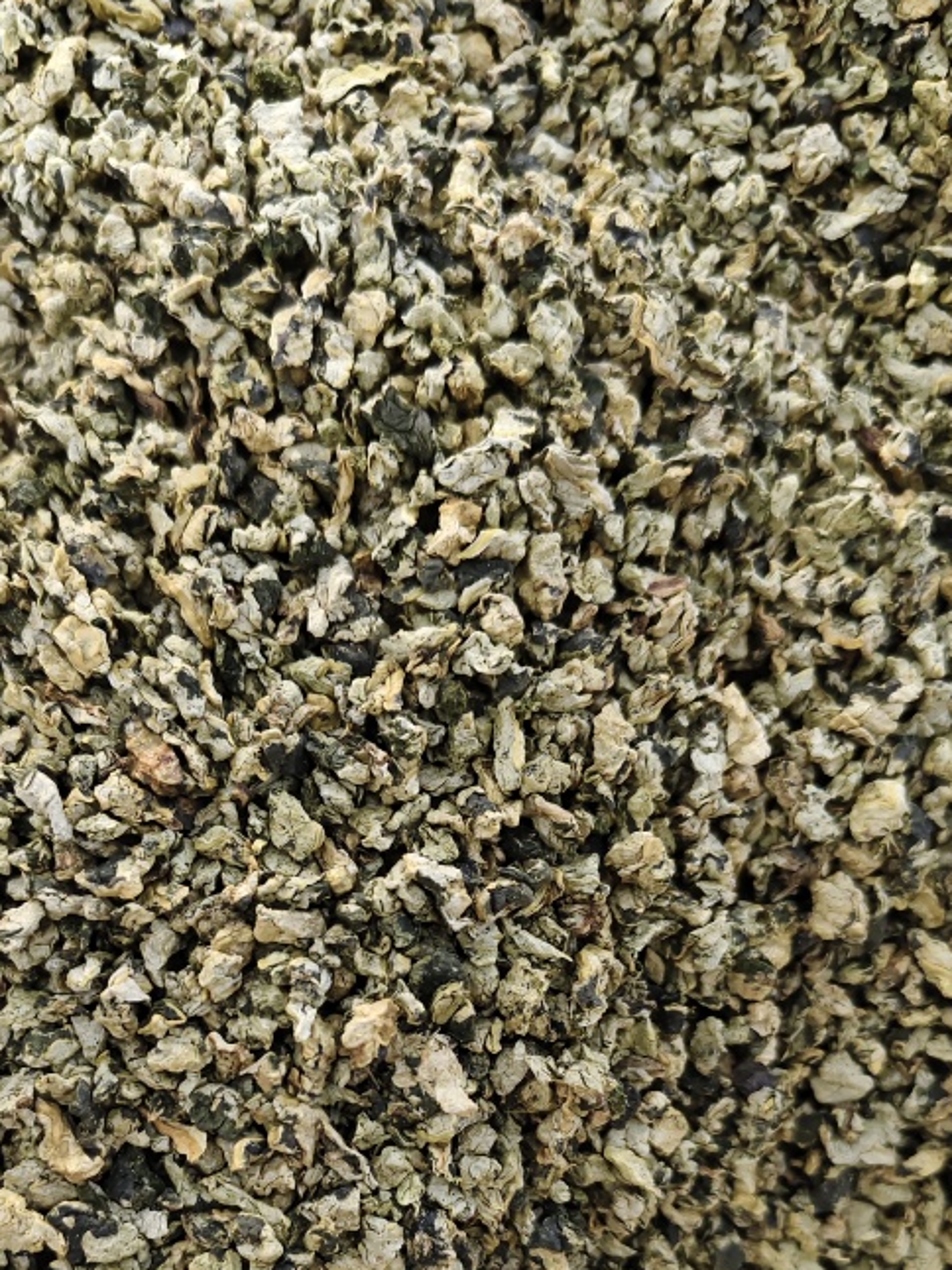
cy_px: 958
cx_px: 346
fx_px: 1394
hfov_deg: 37.4
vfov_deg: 47.1
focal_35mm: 38
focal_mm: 5.56
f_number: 1.88
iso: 852
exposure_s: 1/510
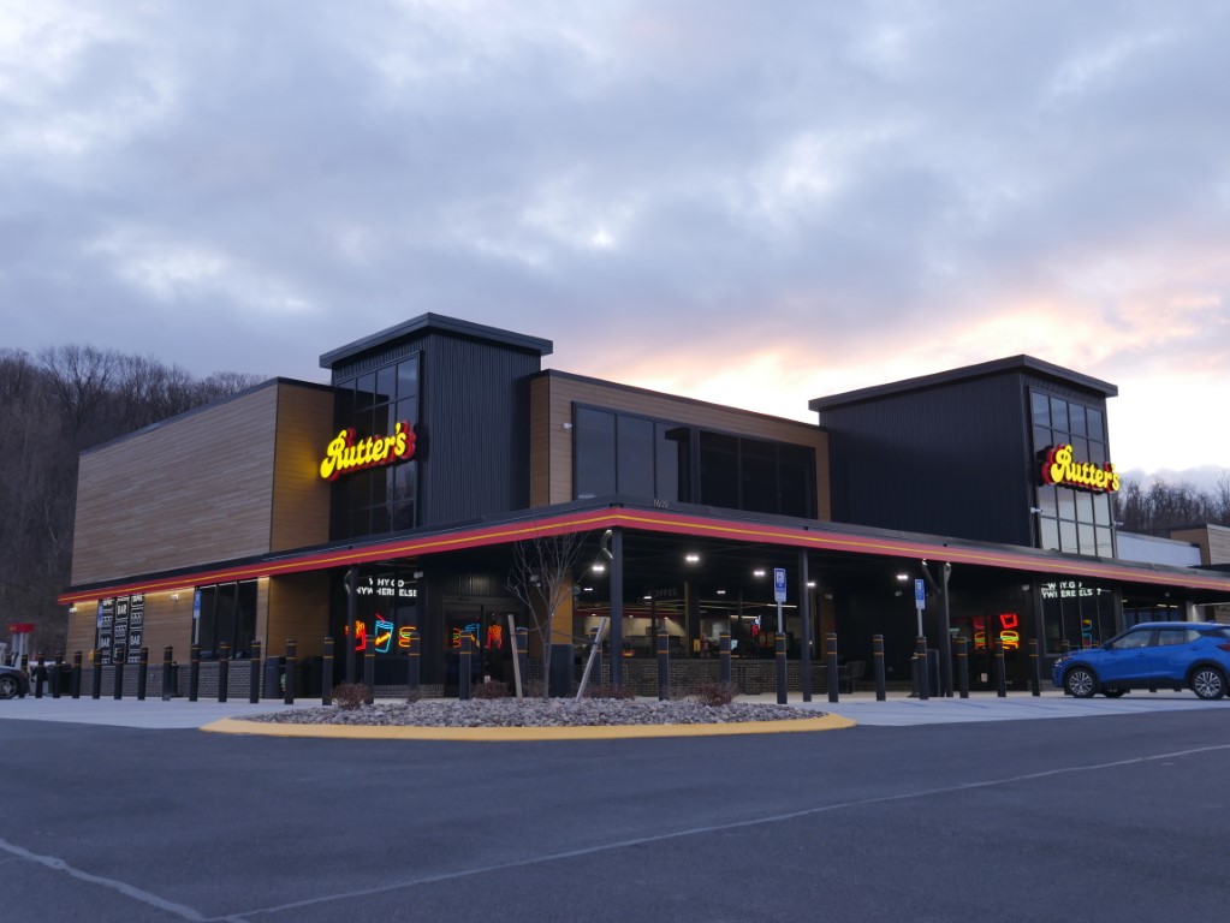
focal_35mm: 36
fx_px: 1280
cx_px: 615
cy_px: 462
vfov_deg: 39.7
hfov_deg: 51.3
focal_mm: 18
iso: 200
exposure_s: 1/100
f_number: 4
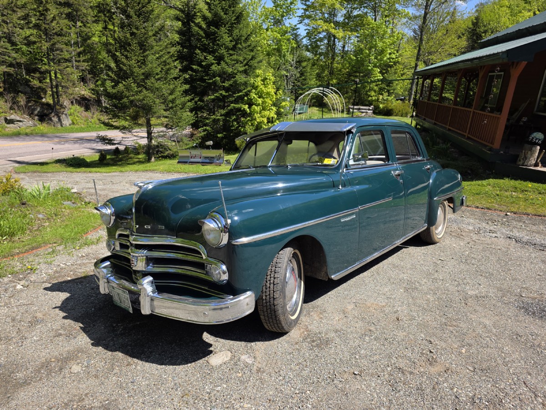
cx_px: 273
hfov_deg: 73.9
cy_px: 205
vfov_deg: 58.9
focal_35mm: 23
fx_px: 363
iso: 80
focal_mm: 6.3
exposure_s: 1/3381
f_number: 1.7
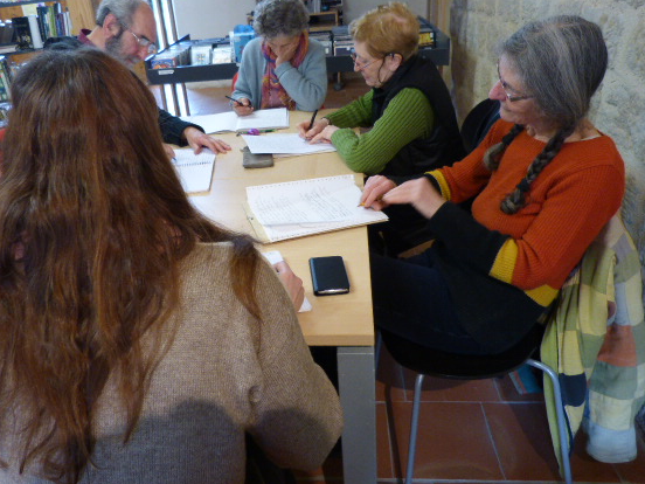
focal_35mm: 29
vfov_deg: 48.2
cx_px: 280
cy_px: 220
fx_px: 540
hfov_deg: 61.4
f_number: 2.8
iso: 320
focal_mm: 4.5
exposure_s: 1/60
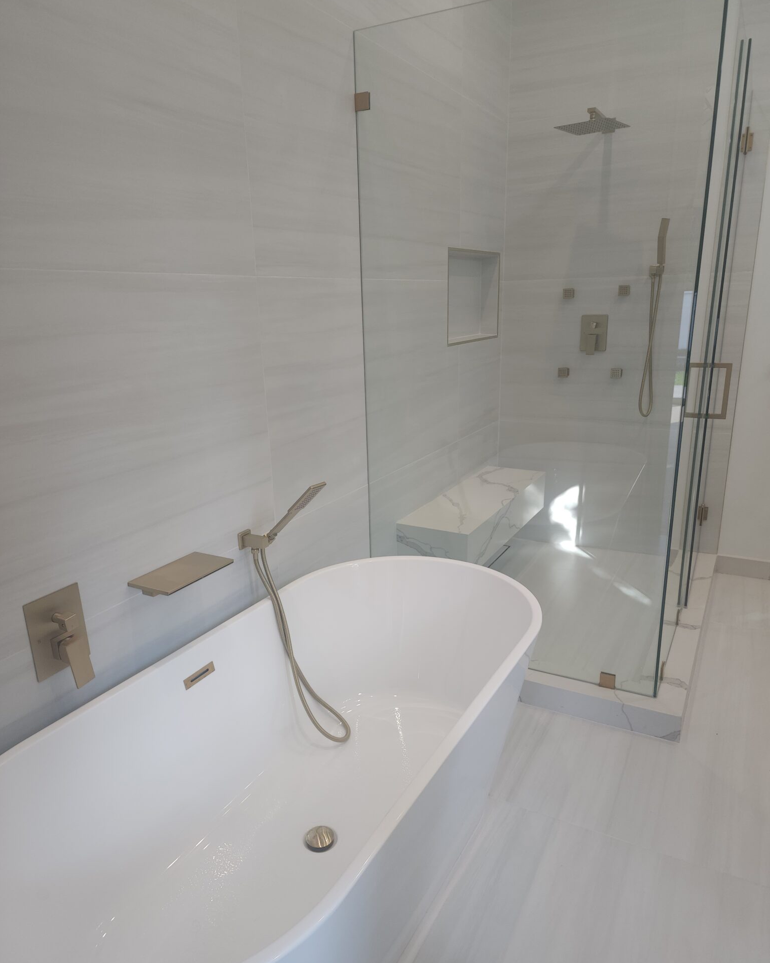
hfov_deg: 58.8
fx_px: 684
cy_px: 492
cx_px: 385
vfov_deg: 70.3
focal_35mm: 24
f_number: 1.8
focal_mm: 6.4
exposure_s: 1/60
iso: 50
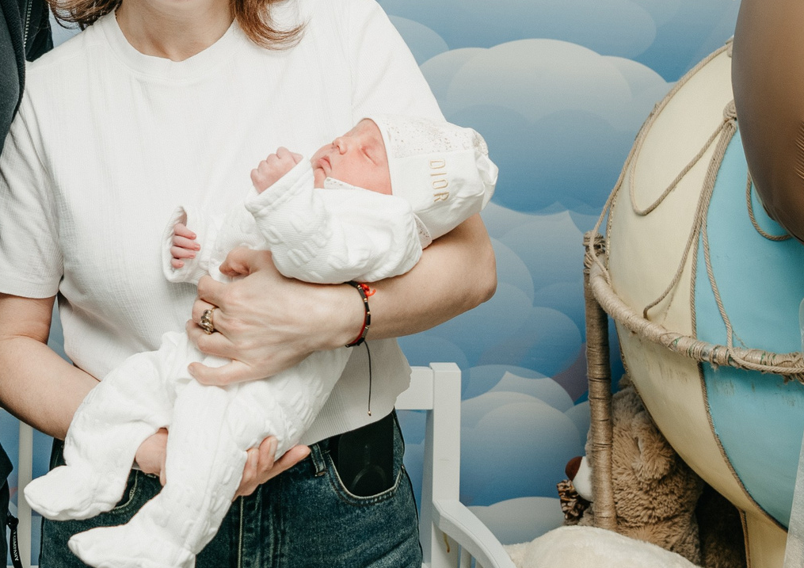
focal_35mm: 79
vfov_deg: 17.8
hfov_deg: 24.7
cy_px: 113
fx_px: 1797
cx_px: 141
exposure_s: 1/160
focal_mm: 27
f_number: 4.5
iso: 160
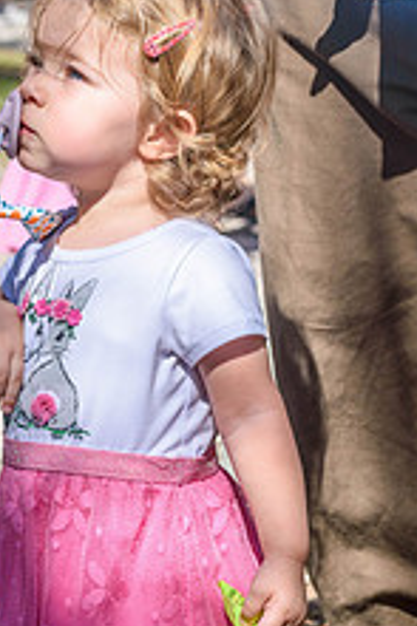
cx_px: 77
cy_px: 510
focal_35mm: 214
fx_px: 3724
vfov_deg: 9.6
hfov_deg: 6.4
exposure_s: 1/800
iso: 200
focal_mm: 70
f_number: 7.1
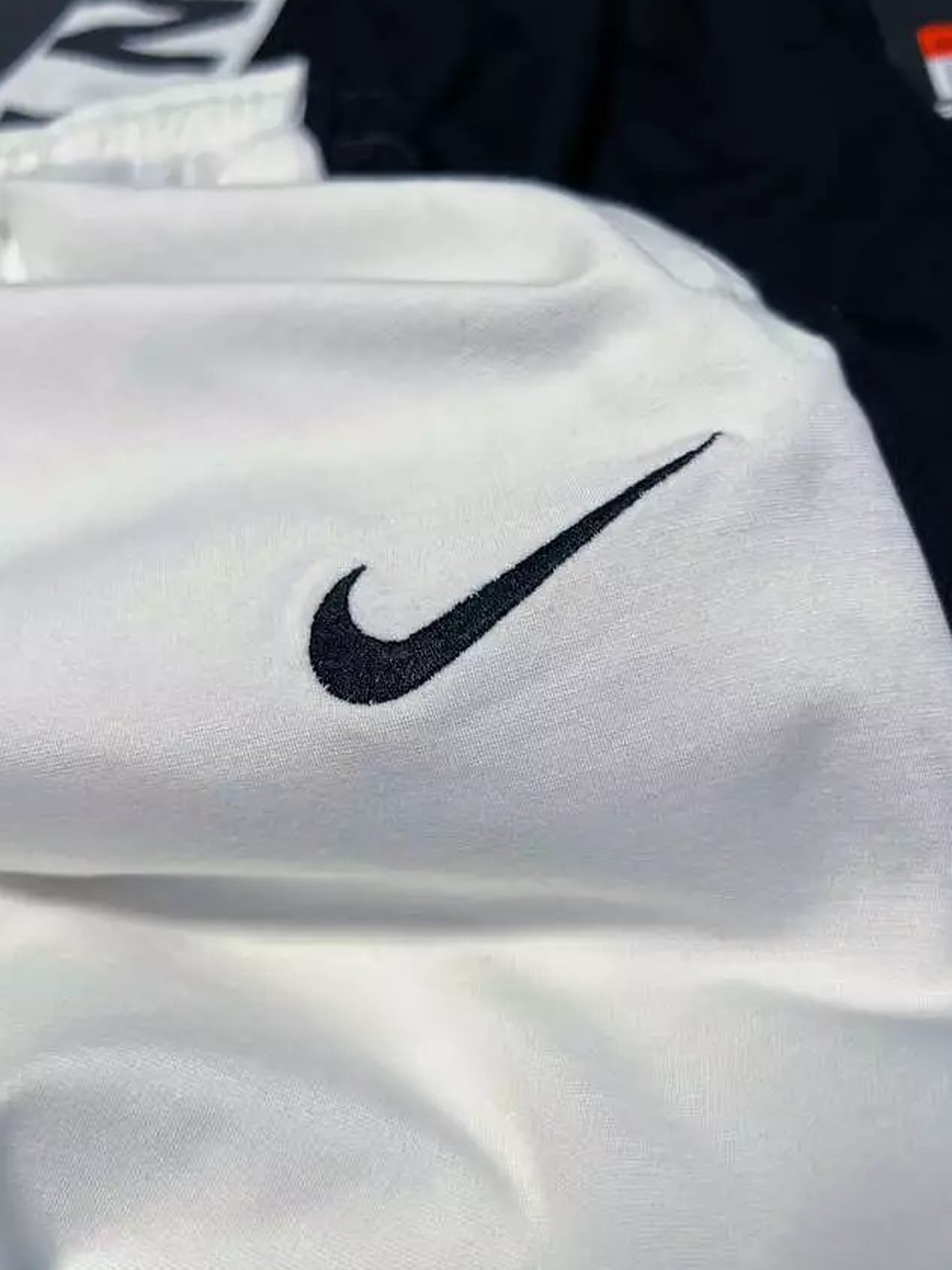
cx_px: 506
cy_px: 641
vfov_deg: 55.4
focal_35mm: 33
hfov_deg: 42.9
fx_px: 1210
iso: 125
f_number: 1.5
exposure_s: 1/100
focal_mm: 5.7
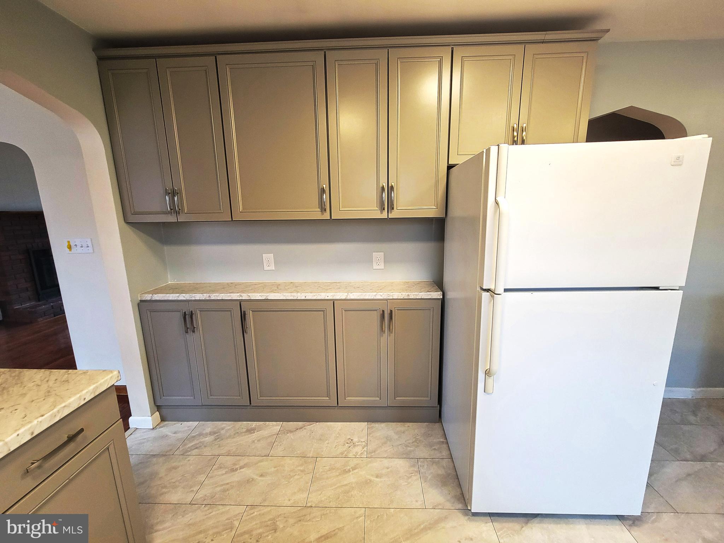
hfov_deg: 106.2
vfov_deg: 89.9
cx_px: 362
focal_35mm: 13
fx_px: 272
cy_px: 272
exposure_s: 1/60
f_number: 2.2
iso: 200
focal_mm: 2.2
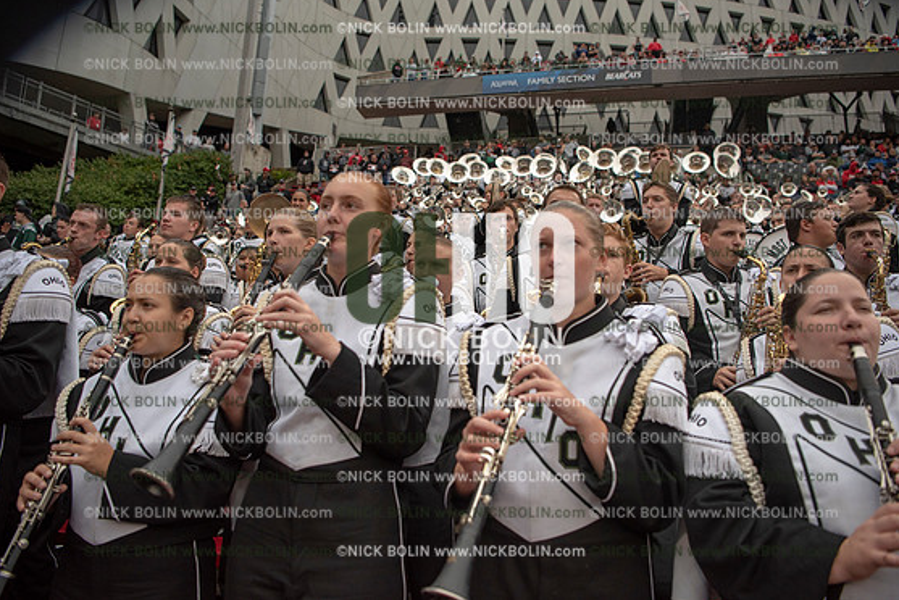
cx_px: 460
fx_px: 625
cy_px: 290
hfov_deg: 71.5
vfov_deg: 51.3
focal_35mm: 25
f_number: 2.8
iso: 1000
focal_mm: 24
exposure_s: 1/4000
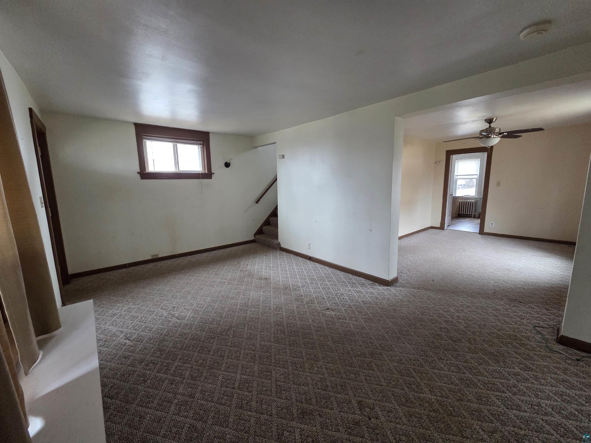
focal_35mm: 13
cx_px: 296
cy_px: 222
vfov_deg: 89.9
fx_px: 222
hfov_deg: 106.2
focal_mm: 2.2
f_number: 2.2
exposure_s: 1/60
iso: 800
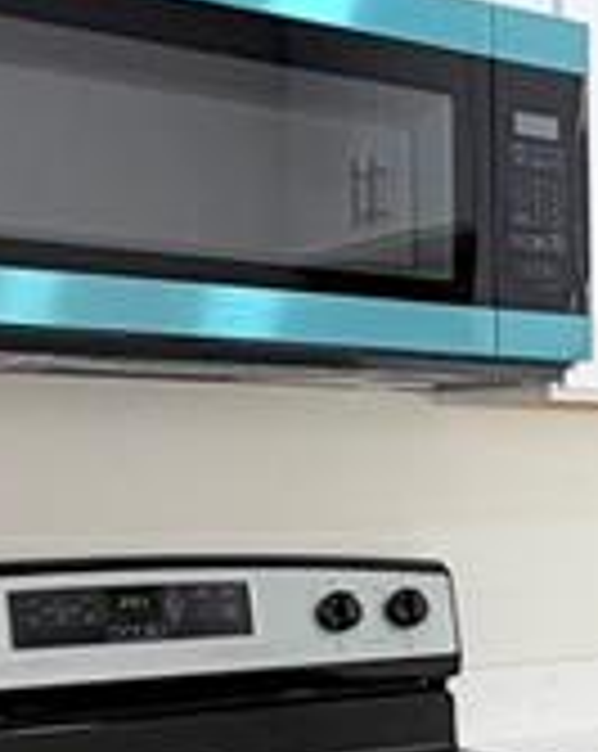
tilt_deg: -0.6
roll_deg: -0.2
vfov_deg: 22.6
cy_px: 527
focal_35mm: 84
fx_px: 1863
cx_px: 1385
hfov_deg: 13.7
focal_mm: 2.22
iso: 80
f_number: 2.2
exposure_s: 1/120
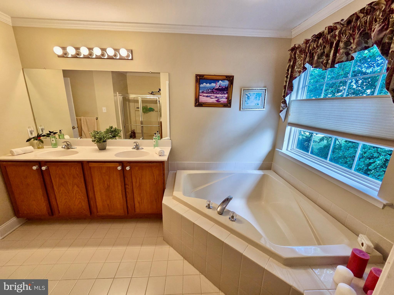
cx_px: 197
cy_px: 148
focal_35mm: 13
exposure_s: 1/120
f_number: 2.2
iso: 125
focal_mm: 2.2
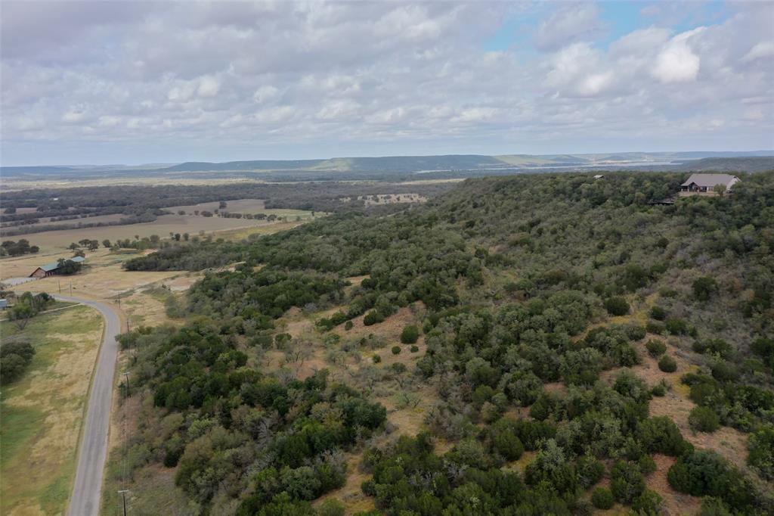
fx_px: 602
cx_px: 387
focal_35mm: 28
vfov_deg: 46.4
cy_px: 258
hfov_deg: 65.5
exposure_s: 1/240
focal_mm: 10.26
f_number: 5
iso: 100
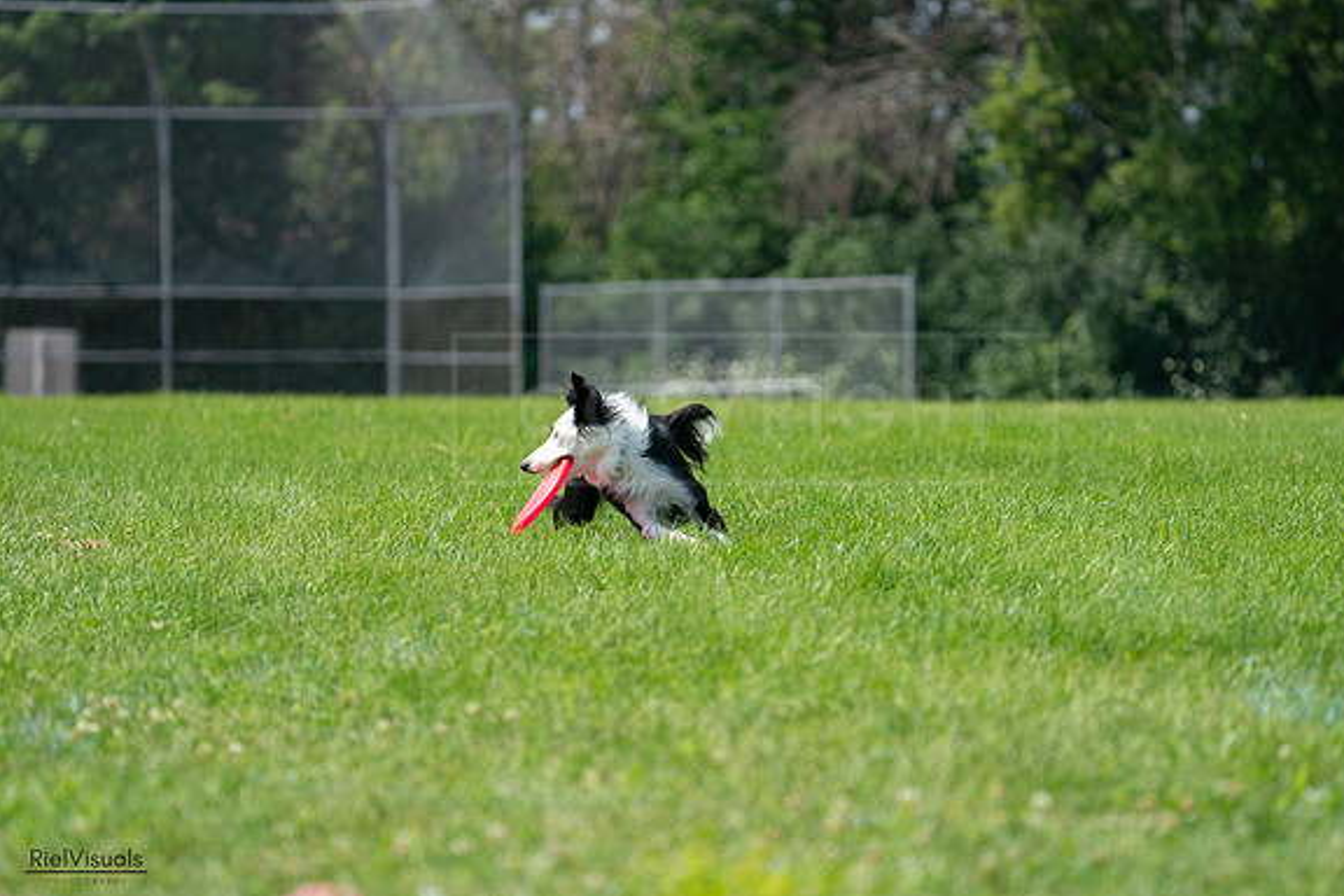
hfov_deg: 7.6
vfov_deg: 5.1
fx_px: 10154
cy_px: 449
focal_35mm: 272
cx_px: 674
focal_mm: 270
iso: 1250
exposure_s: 1/4000
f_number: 5.6
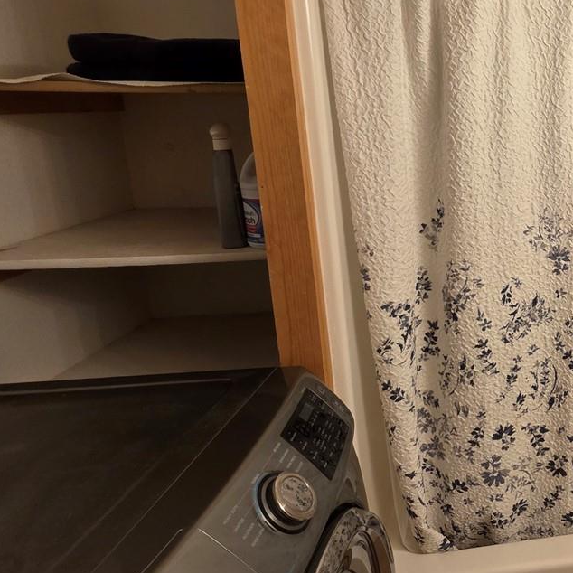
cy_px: 224
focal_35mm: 29
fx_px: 543
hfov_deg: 44.0
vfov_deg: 55.1
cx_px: 617
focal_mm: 2.2
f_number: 1.9
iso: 250
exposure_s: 1/60
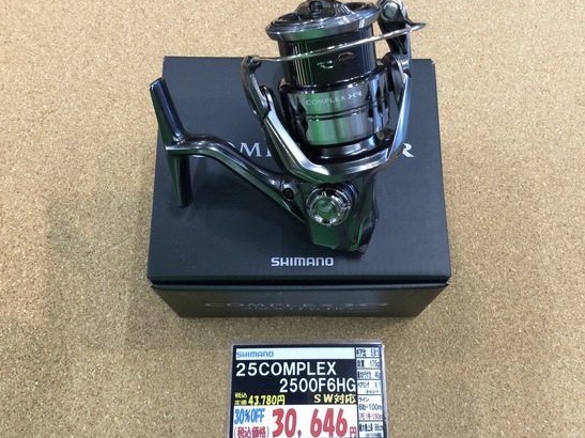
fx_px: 574
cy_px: 228
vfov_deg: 41.8
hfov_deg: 53.9
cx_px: 313
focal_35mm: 34
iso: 64
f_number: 2.4
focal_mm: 3.3
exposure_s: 1/30
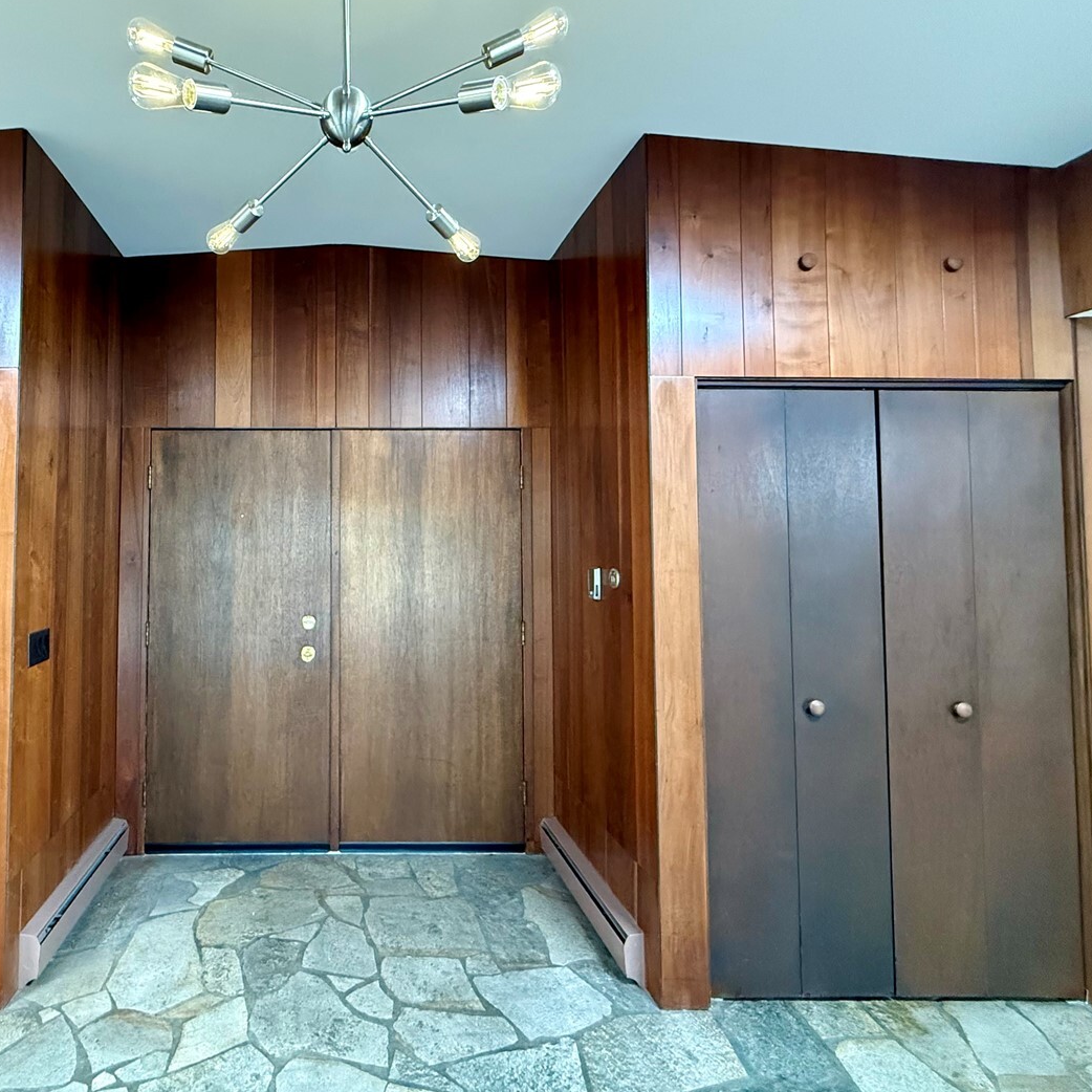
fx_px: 678
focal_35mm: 19
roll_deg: -0.2
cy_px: 514
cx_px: 345
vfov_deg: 77.6
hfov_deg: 74.7
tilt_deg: +2.8
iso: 800
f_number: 2.2
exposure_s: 1/60
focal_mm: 2.22
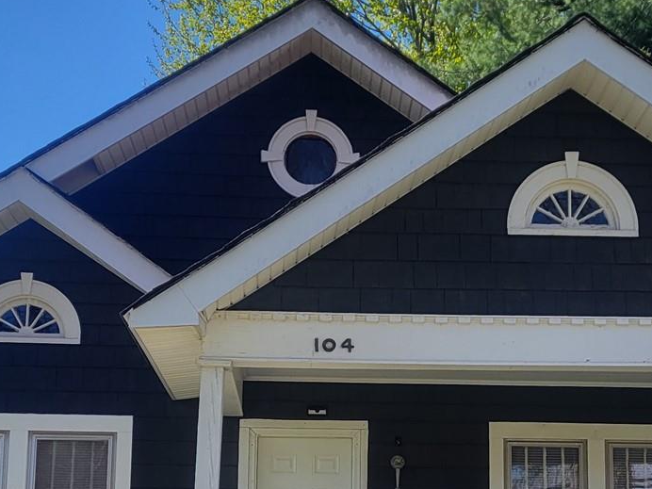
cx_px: 380
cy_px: 409
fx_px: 1450
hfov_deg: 25.3
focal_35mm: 77
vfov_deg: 18.9
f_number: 1.8
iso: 40
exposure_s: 1/1414
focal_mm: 5.4
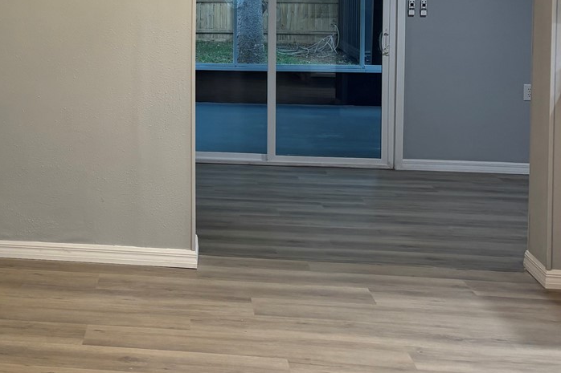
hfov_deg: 30.3
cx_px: 9
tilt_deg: -2.7
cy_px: 10
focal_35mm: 62
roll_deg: +0.1
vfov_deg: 21.2
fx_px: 966
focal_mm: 5.96
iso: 80
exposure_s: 1/60
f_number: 1.6
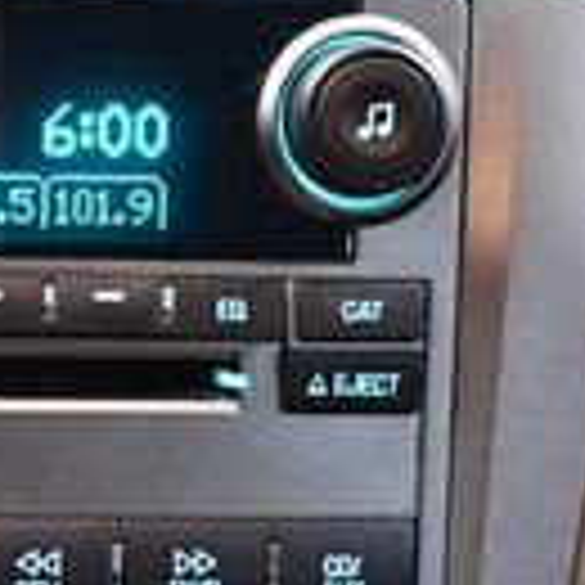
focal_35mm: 151
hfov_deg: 11.3
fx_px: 2887
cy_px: 616
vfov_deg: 11.4
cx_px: -176
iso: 3600
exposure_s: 1/60
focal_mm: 18
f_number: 3.5
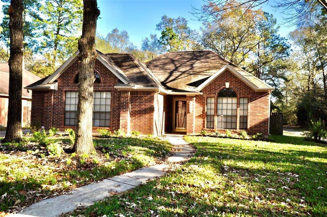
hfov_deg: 62.0
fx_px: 272
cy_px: 108
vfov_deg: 43.5
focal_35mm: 30
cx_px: 164
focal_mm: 20
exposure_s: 1/160
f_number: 6.3
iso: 200
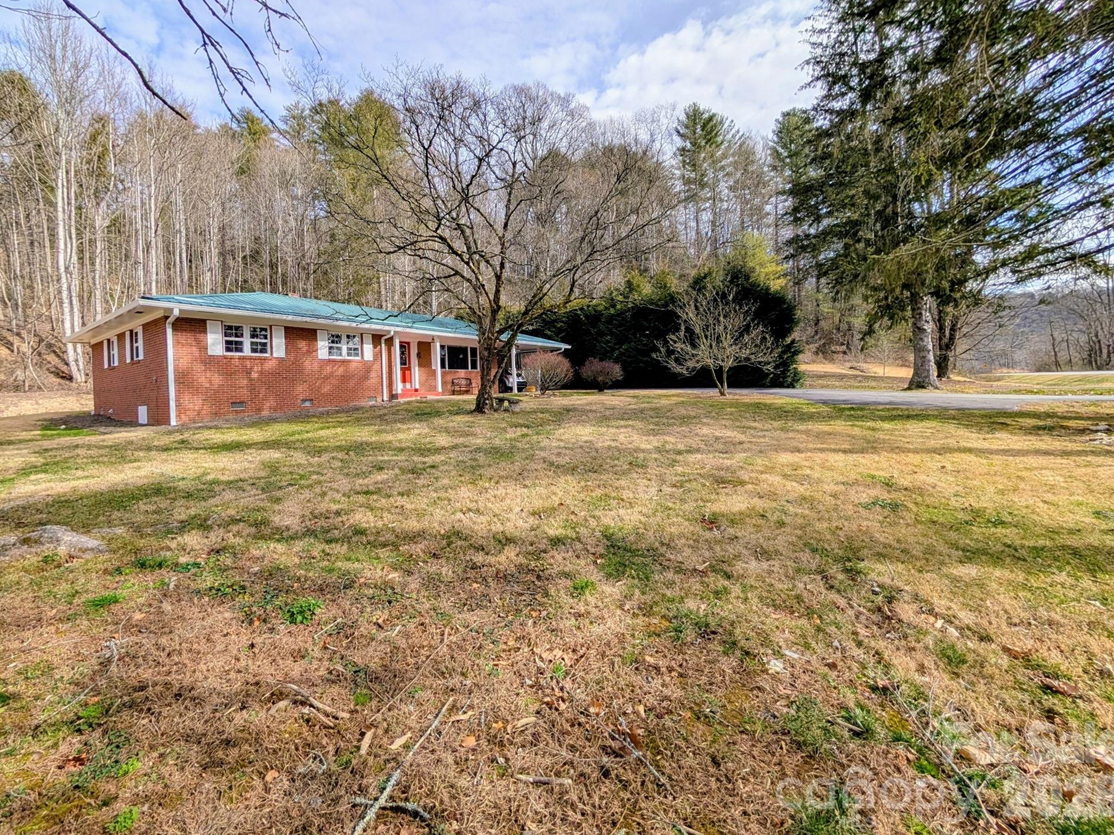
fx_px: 418
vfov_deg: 89.7
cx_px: 527
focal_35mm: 13
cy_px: 384
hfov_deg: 106.1
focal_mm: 2.02
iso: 52
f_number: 1.7
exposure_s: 1/3077
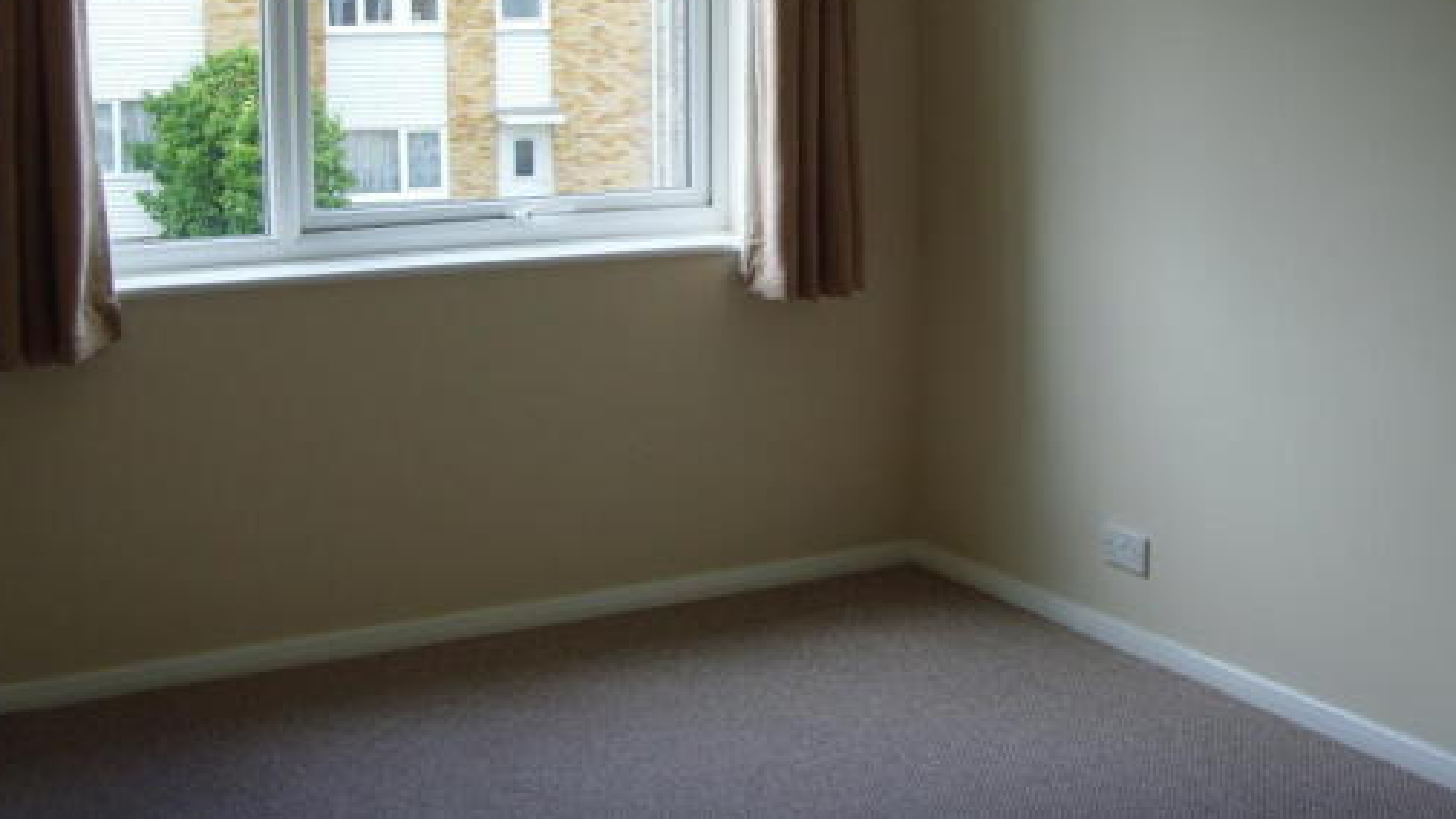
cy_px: 195
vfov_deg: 24.1
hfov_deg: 42.1
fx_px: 1892
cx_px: 708
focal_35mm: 49
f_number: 3.5
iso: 80
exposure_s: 1/90
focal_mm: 6.6
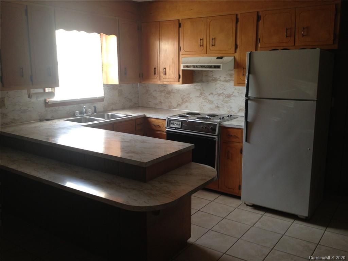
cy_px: 130
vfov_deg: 40.7
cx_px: 174
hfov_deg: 52.6
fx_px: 352
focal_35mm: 35
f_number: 2.4
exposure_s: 1/20
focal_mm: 4.28
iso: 64
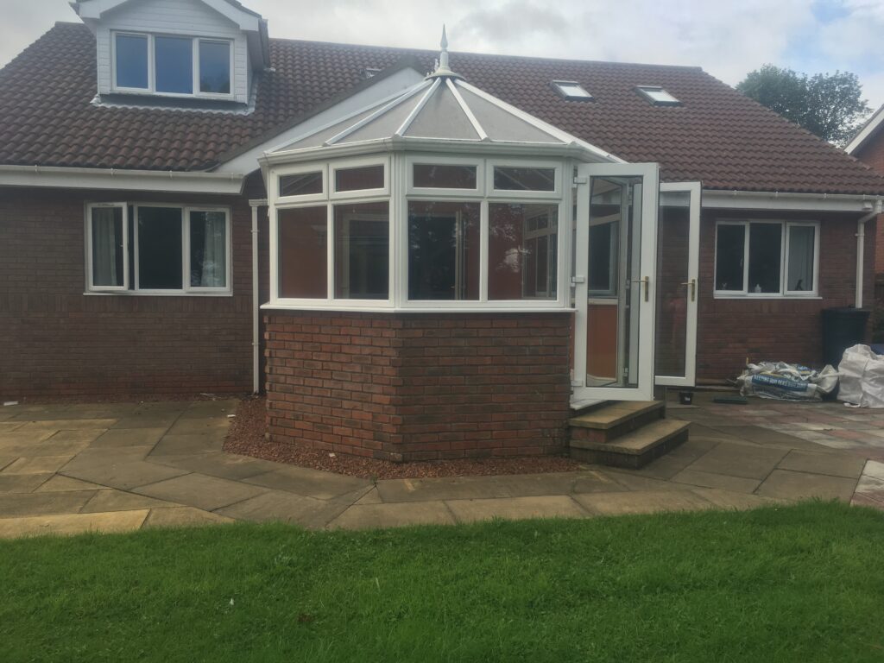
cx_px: 442
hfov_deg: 61.7
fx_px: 741
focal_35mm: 29
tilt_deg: -1.4
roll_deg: -1.5
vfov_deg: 48.2
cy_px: 332
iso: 25
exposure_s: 1/693
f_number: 2.2
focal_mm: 4.15
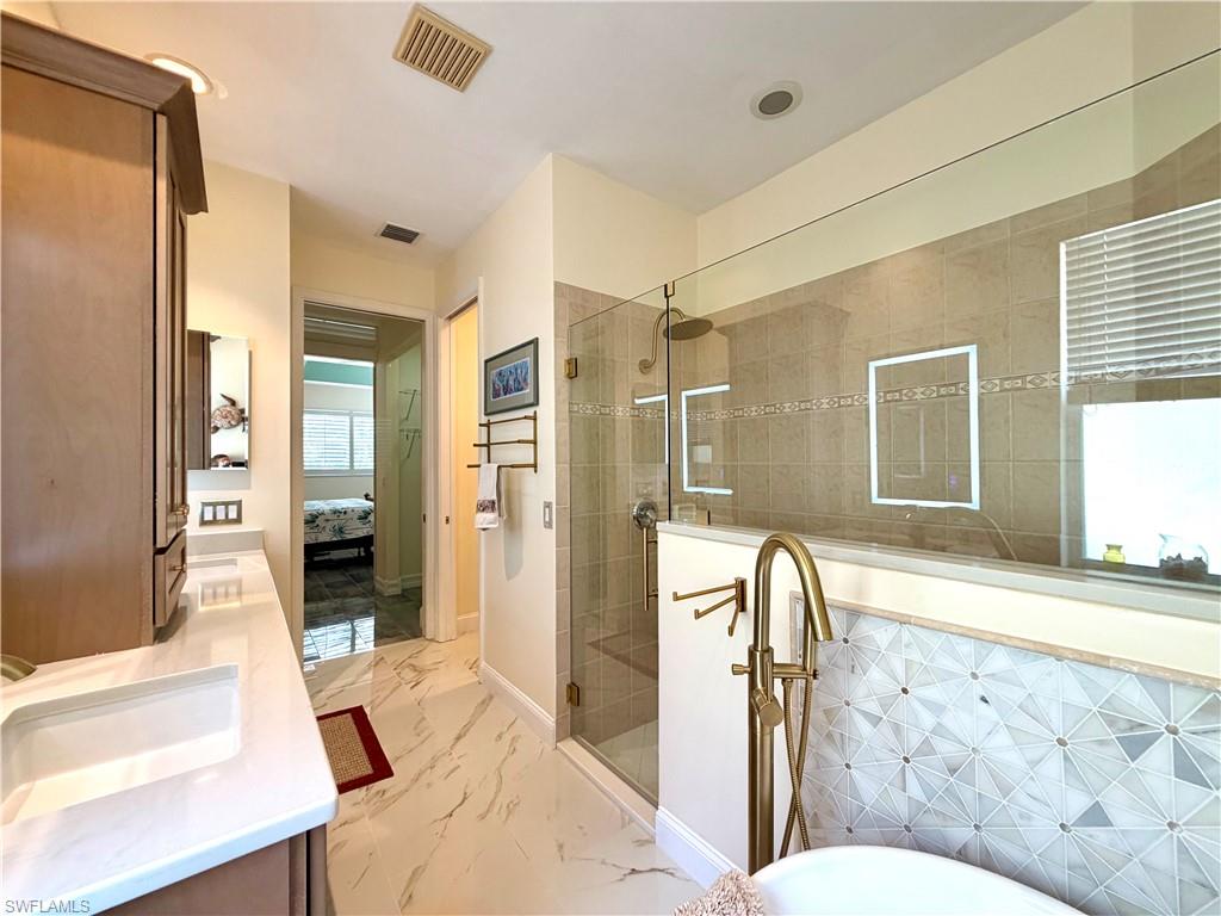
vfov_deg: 85.7
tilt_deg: +1.6
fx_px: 494
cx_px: 610
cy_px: 458
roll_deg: +1.0
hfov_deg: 102.1
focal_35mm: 14
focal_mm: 2.22
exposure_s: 1/120
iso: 160
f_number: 2.2
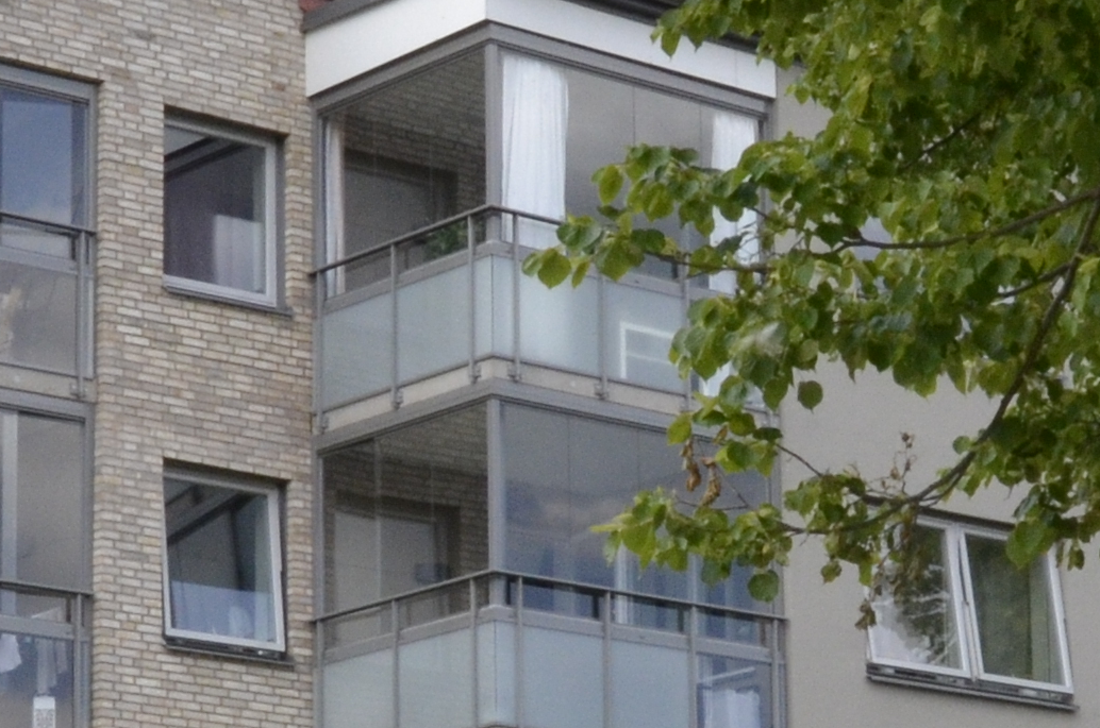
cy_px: 714
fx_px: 4361
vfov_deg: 9.5
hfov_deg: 14.4
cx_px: 652
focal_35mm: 143
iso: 800
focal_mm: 20
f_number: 16
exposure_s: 1/250
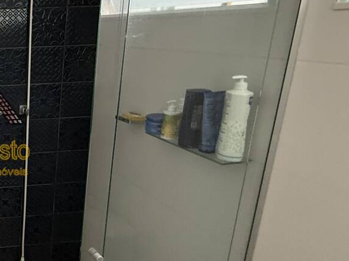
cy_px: 115
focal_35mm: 35
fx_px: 353
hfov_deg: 38.2
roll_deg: -0.9
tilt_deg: -13.0
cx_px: -76
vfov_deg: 40.6
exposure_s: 1/88
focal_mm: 2.22
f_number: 2.2
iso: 320
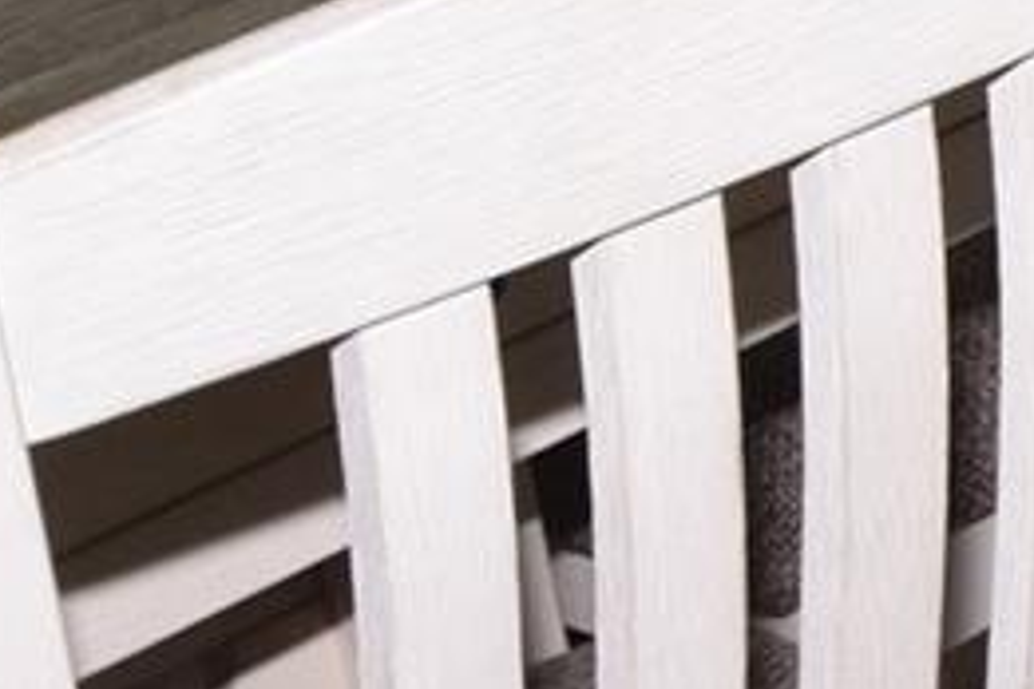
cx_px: 3110
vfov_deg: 7.1
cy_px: -792
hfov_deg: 9.0
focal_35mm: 184
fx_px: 5284
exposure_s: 1/60
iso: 450
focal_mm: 20
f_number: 8
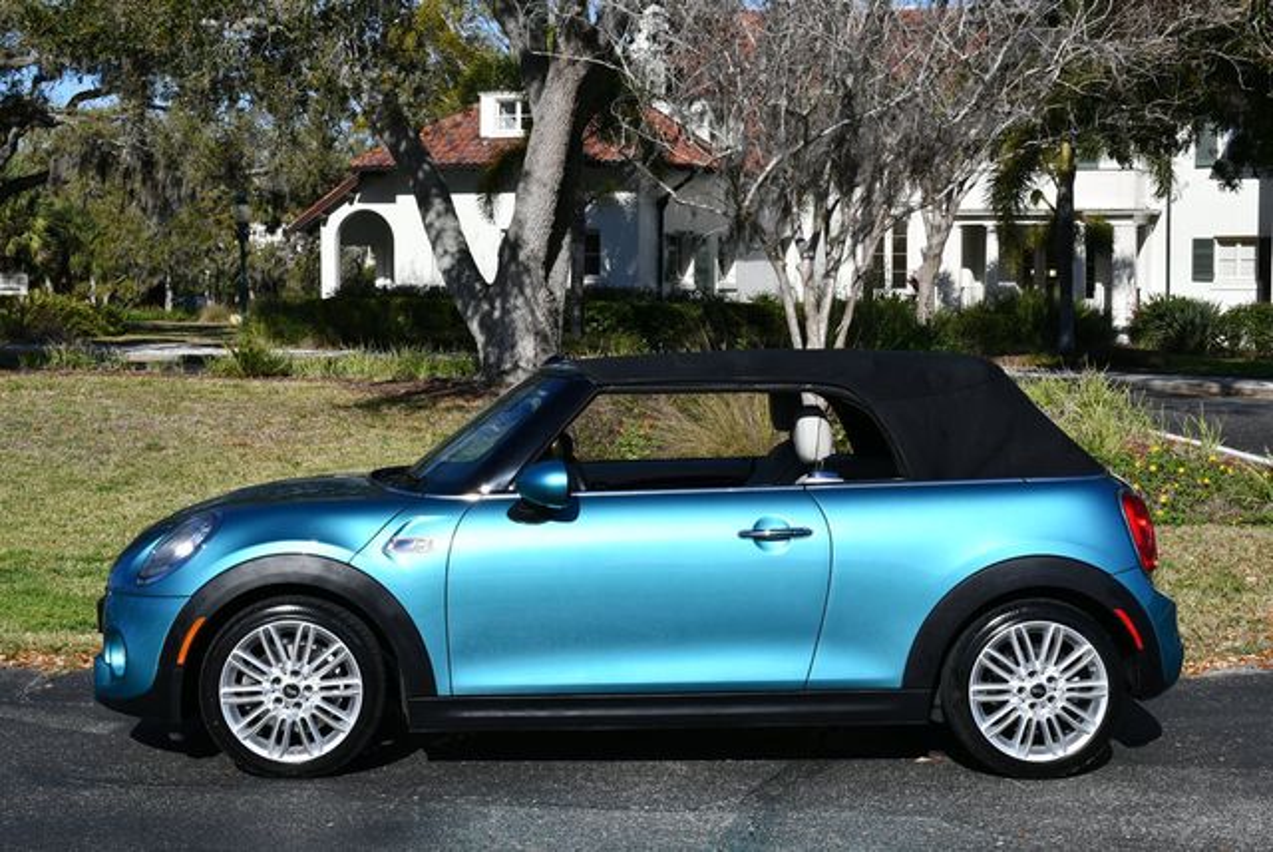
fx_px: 2265
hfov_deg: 31.4
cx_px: 636
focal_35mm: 64
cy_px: 426
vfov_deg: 21.3
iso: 100
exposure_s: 1/320
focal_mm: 32
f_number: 9
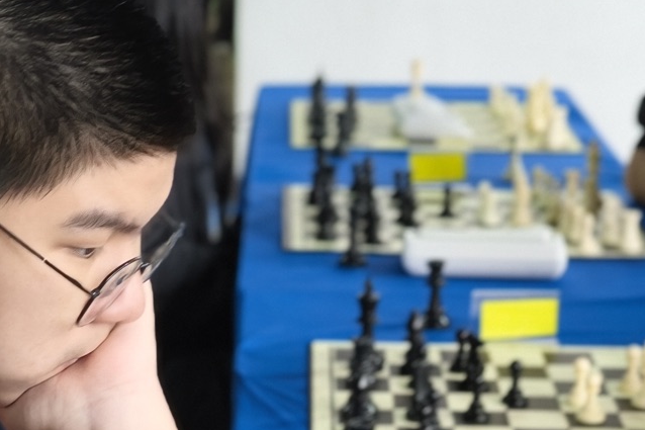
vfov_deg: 11.4
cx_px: 517
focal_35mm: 120
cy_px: 322
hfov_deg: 16.9
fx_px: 2149
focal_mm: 7.1
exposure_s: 1/100
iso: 500
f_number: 1.9
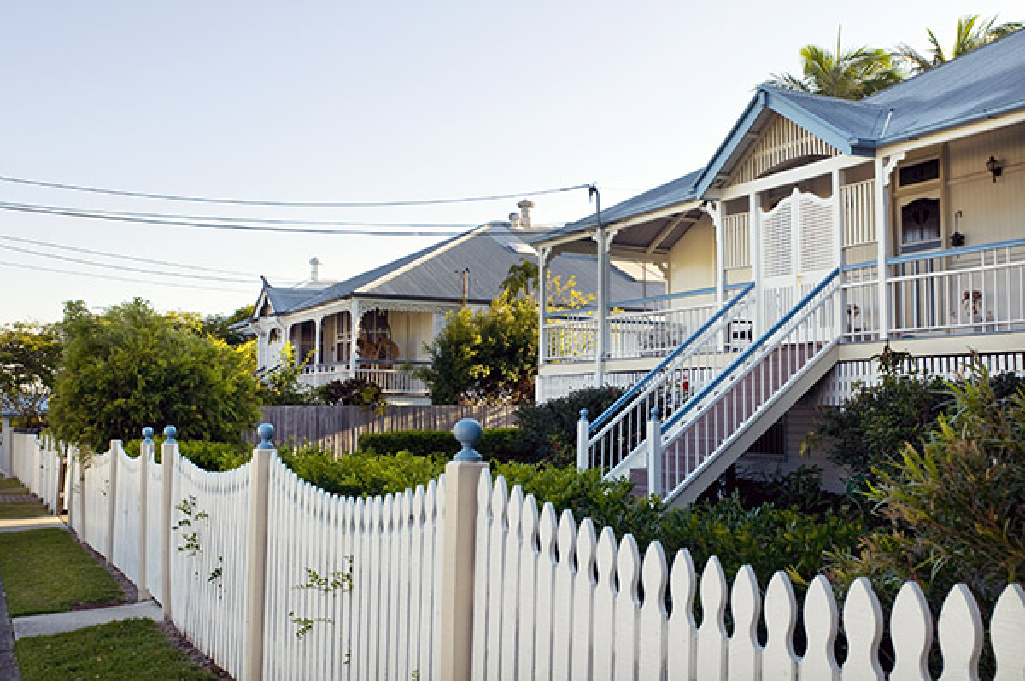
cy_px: 340
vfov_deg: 36.8
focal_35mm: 36
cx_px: 512
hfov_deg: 53.2
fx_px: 1024
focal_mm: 24
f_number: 7.1
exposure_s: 1/320
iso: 100
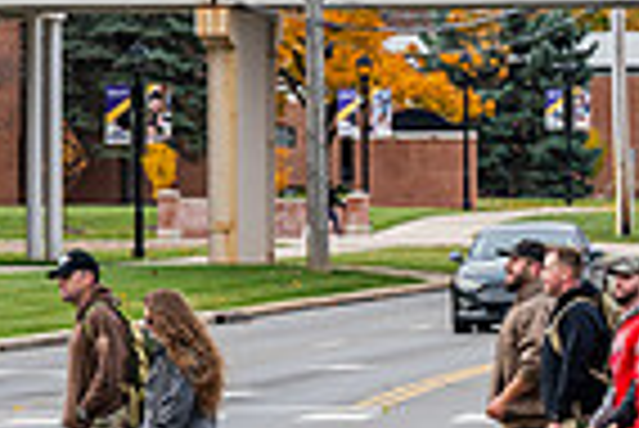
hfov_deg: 3.9
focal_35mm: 531
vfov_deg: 2.6
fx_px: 9435
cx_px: 634
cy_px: 191
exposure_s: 1/500
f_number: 5.6
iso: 500
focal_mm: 130
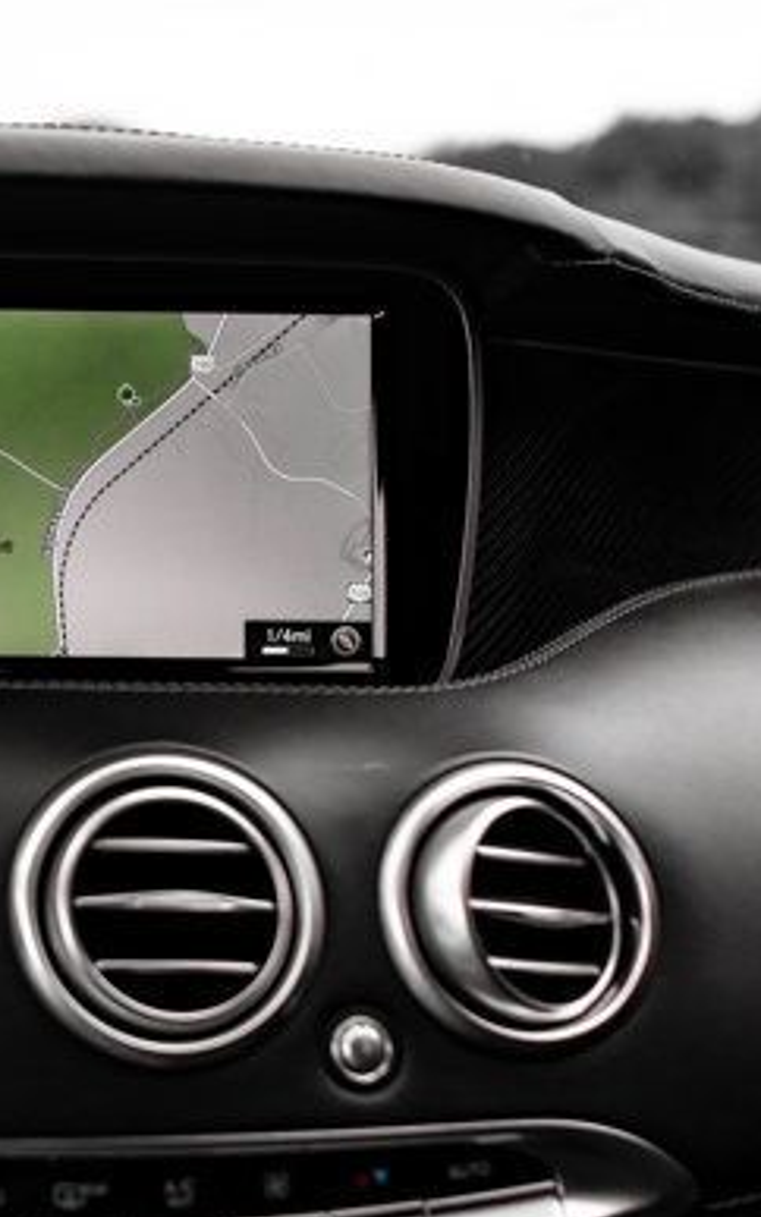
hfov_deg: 20.3
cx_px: -13
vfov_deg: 33.0
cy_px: 599
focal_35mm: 62
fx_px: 2057
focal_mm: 32
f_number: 2.8
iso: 640
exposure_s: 1/400
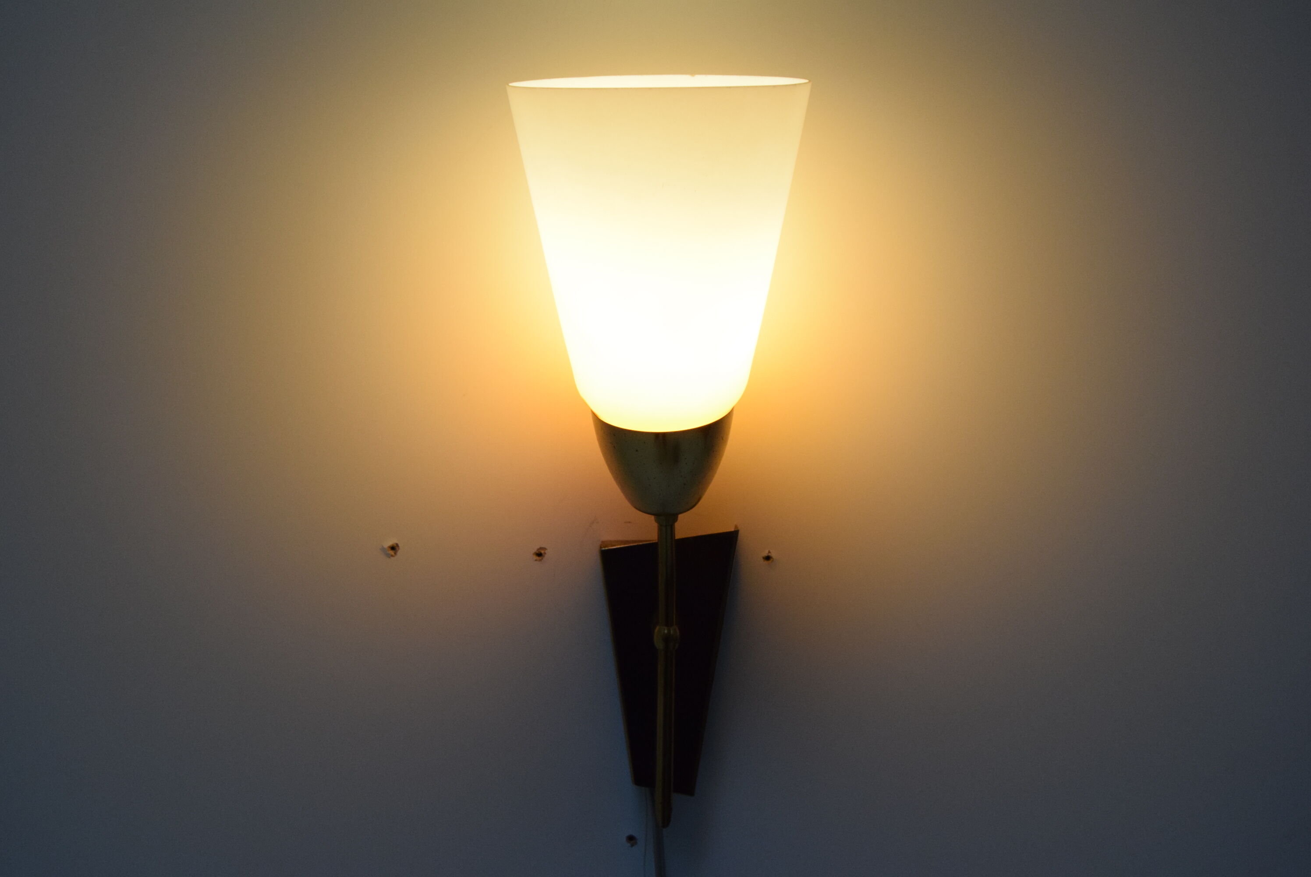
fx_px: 1640
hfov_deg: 43.6
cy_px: 438
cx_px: 656
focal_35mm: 45
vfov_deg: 29.9
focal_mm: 30
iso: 1600
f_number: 6.3
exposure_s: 1/160
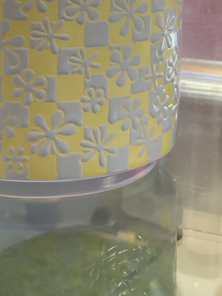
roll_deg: +0.7
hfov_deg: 13.8
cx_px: 29
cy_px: 18
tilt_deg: -8.8
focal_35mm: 106
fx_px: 907
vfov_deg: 18.2
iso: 125
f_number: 2.4
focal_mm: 6
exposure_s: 1/50
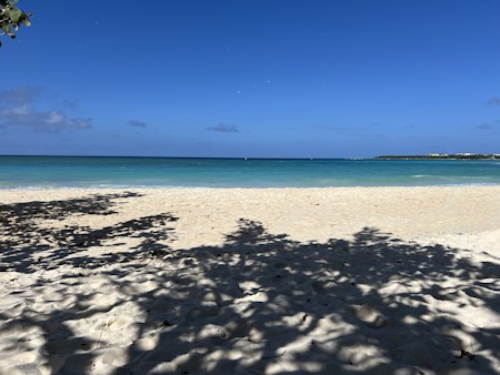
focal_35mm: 26
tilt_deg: -4.7
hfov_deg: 67.3
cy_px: 188
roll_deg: -0.1
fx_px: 376
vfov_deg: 53.1
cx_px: 250
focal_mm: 5.7
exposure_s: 1/9434
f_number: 1.5
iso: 50
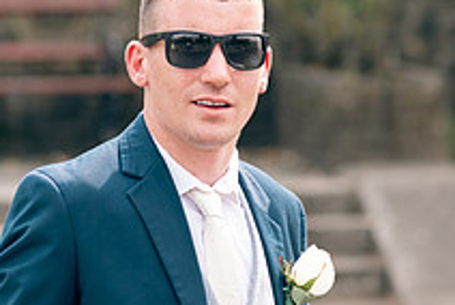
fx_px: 4151
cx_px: 236
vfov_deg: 4.2
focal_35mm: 328
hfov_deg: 6.3
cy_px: 317
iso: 80
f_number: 3.5
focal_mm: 120
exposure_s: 1/250
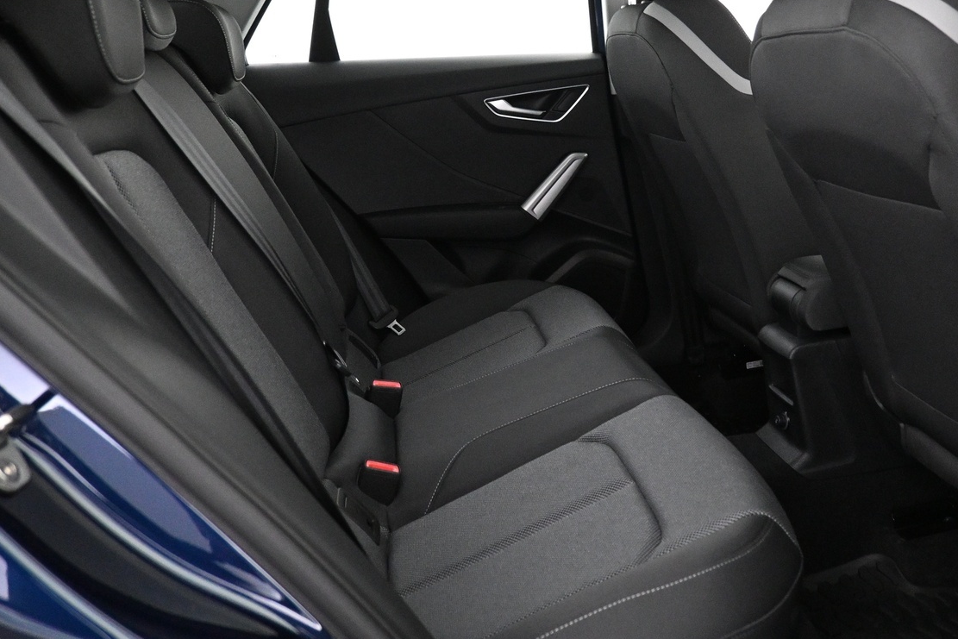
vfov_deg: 37.6
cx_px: 615
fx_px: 931
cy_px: 237
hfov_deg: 53.7
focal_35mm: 35
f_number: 3.5
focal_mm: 16
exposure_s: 1/40
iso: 4000
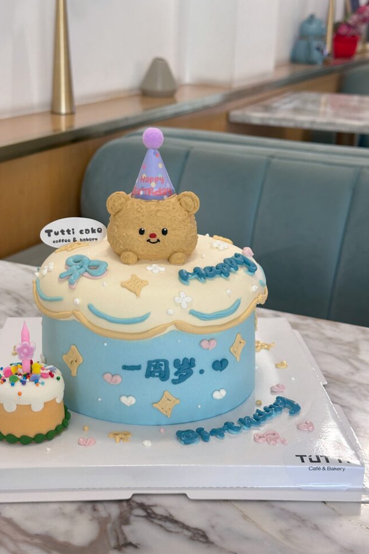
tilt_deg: -16.9
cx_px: 151
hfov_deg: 25.5
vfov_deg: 37.5
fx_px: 815
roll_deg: -1.5
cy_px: 271
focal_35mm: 53
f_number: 1.78
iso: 160
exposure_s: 1/50
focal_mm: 6.86
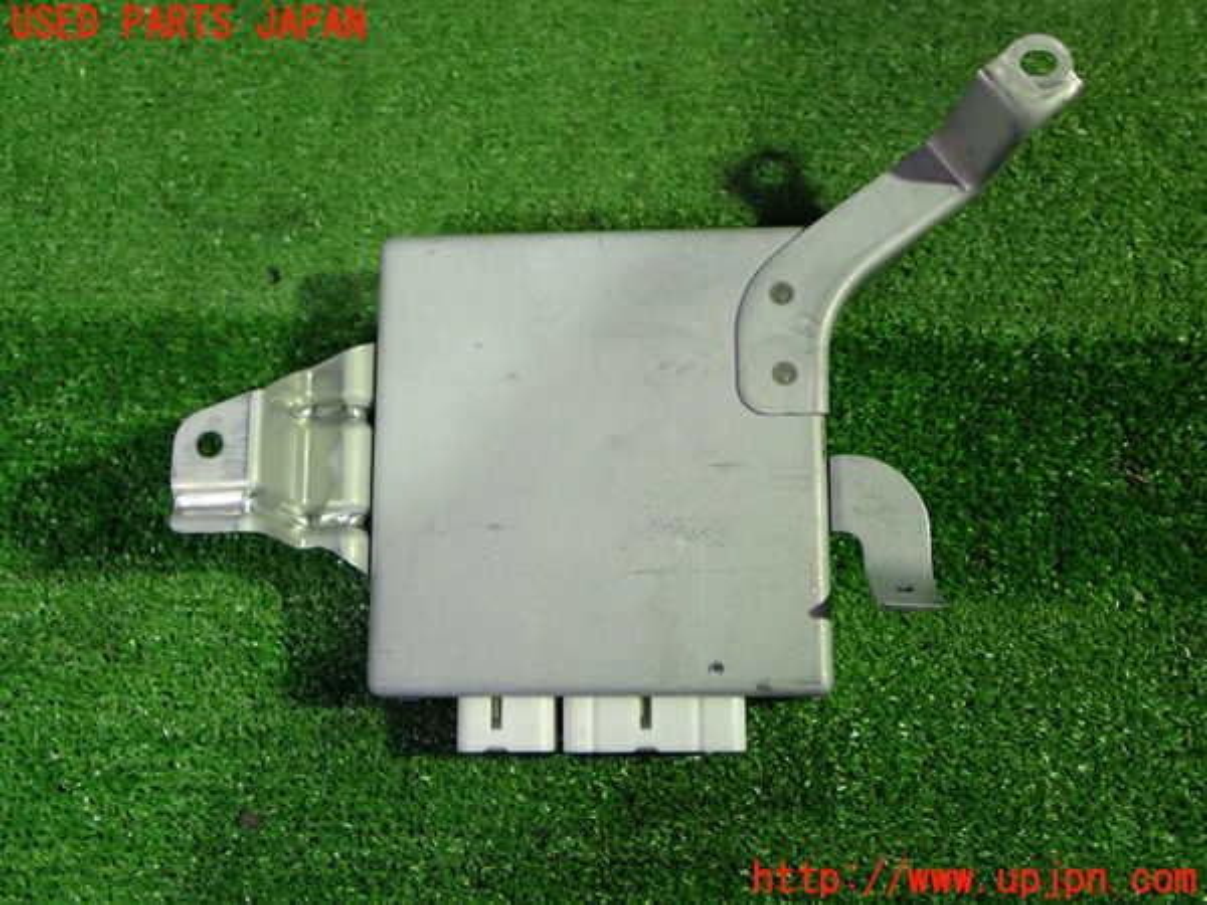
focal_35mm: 41
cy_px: 452
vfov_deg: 35.1
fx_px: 1430
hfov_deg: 45.8
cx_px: 604
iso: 640
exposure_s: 1/40
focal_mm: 7.31
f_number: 2.8
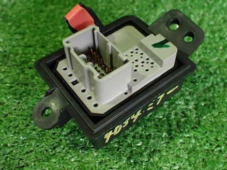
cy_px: 73
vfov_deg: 35.1
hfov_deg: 45.7
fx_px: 269
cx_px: 125
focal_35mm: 41
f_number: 2.3
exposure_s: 1/50
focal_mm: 5.4
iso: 800
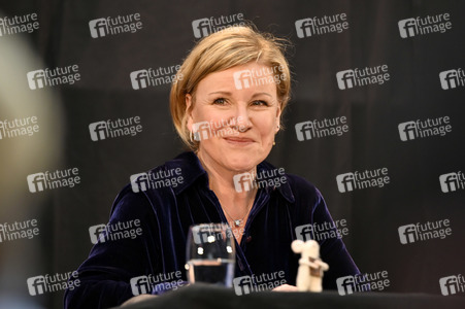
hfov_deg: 10.3
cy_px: 154
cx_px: 232
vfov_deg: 6.9
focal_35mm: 200
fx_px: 2581
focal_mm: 200
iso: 800
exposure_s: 1/400
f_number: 2.8
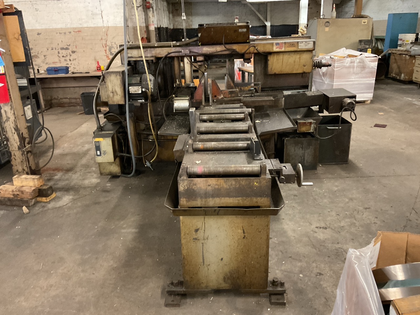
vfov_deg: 48.2
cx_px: 210
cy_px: 158
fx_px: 352
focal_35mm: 29
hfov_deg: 61.7
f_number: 1.8
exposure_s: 1/30
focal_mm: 3
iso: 500
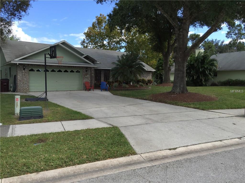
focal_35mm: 29
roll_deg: -0.5
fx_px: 205
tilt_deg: -2.5
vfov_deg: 48.2
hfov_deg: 61.7
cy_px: 92
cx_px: 122
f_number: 2.2
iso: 32
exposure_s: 1/775
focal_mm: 4.15
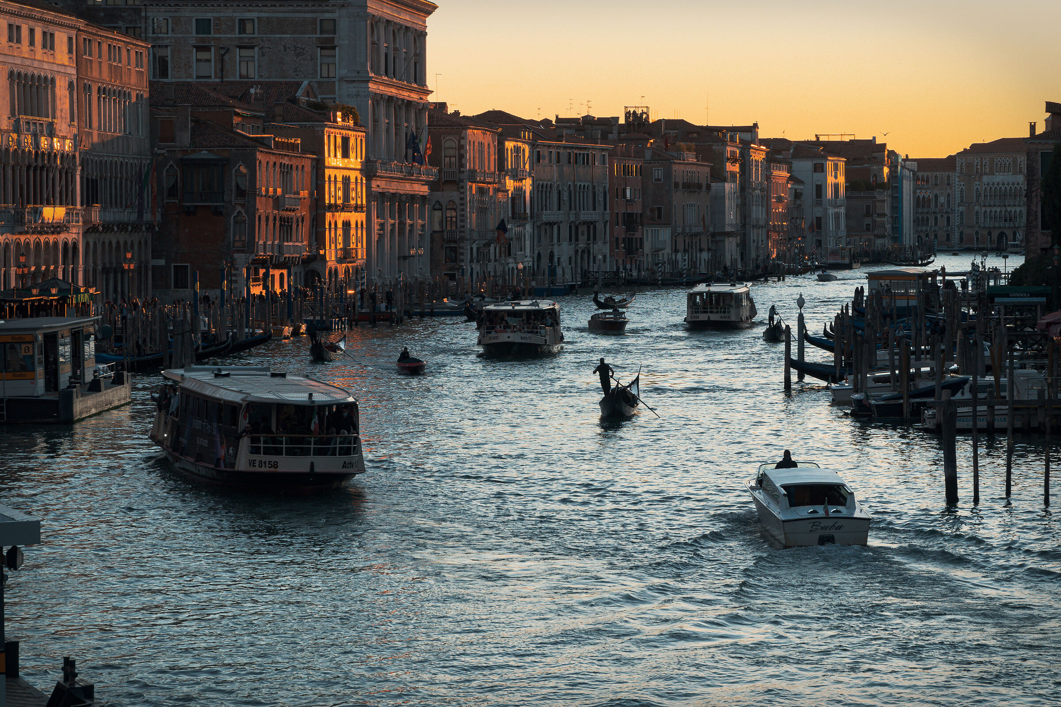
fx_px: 2608
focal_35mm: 88
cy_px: 354
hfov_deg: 23.0
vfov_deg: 15.4
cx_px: 530
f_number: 8
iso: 100
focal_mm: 59
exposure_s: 1/125
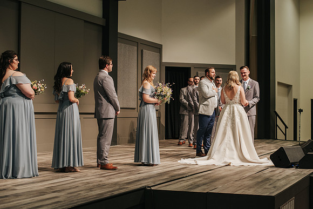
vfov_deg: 22.0
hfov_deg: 32.3
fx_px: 537
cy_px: 108
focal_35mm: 62
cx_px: 193
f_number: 3.2
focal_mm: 50
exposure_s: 1/200
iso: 900
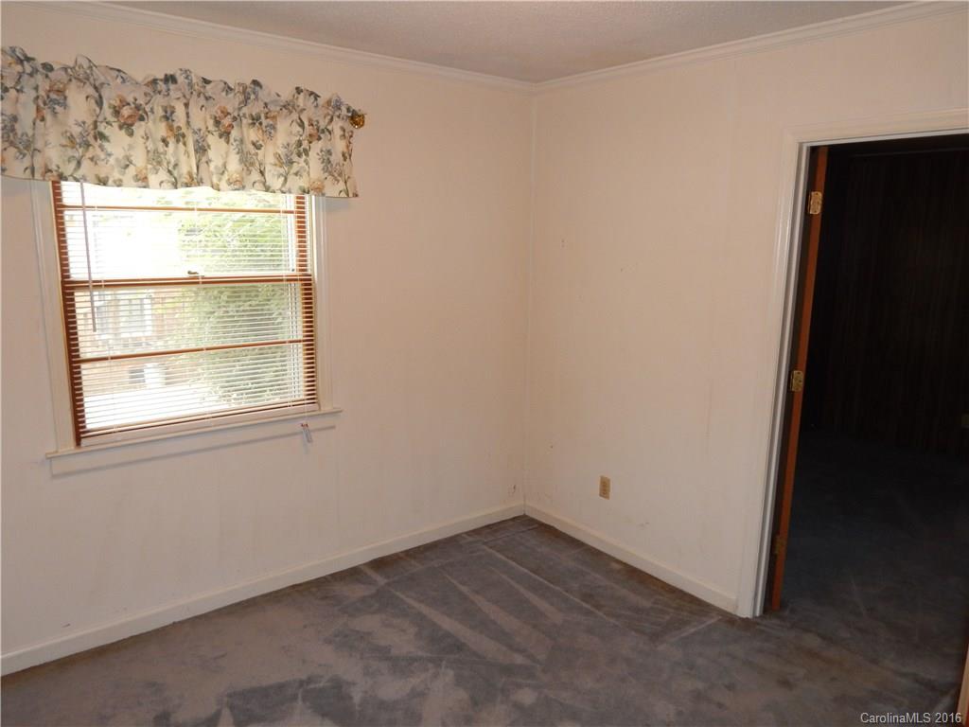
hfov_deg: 69.4
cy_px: 364
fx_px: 700
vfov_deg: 54.9
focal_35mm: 25
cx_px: 484
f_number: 3.1
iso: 200
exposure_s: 1/30
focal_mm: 4.5
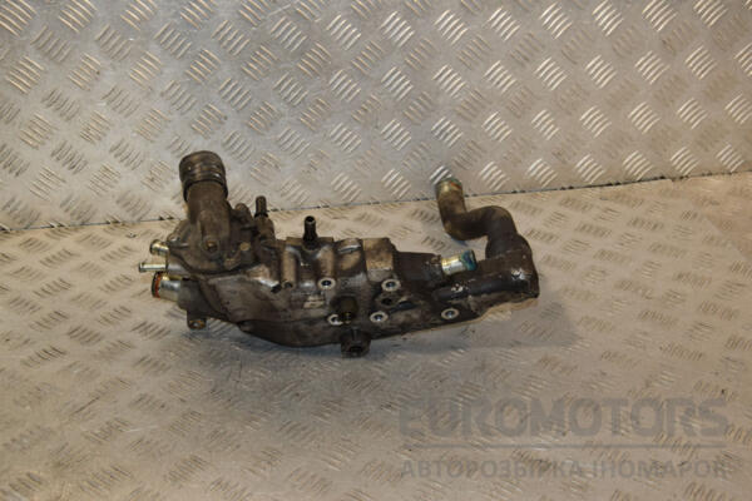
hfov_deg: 37.9
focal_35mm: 52
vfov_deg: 25.8
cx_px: 376
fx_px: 1097
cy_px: 250
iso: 800
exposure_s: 1/200
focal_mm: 35
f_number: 7.1
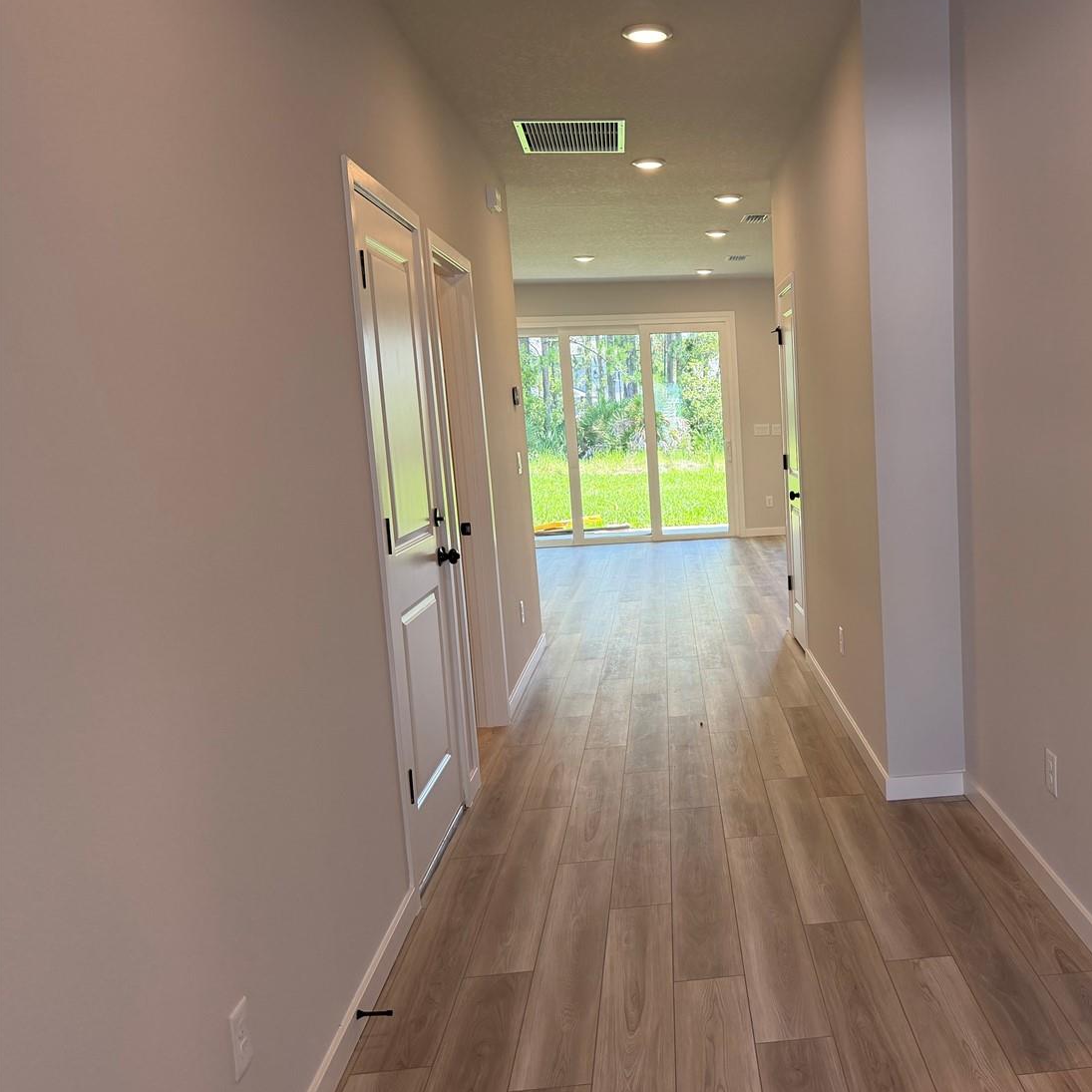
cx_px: 794
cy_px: 550
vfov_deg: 52.5
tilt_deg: -6.0
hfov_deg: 50.7
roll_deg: +3.6
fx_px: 1106
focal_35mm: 31
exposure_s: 1/222
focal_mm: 6.76
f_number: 1.78
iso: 160
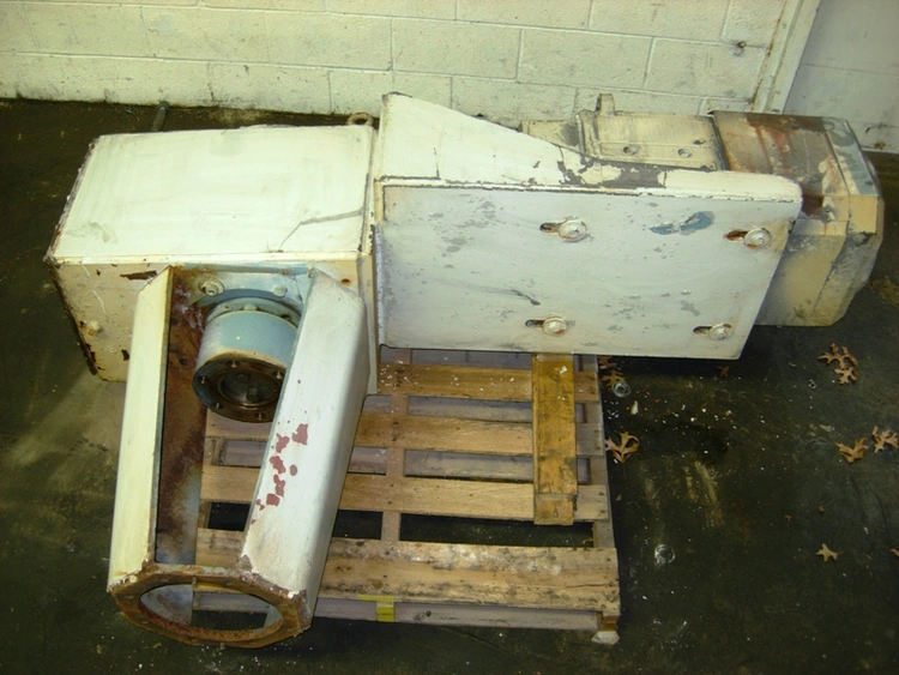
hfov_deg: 51.3
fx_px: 935
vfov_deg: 39.7
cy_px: 338
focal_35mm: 36
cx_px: 450
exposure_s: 1/7.5
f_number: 2.7
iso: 74
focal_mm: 7.5
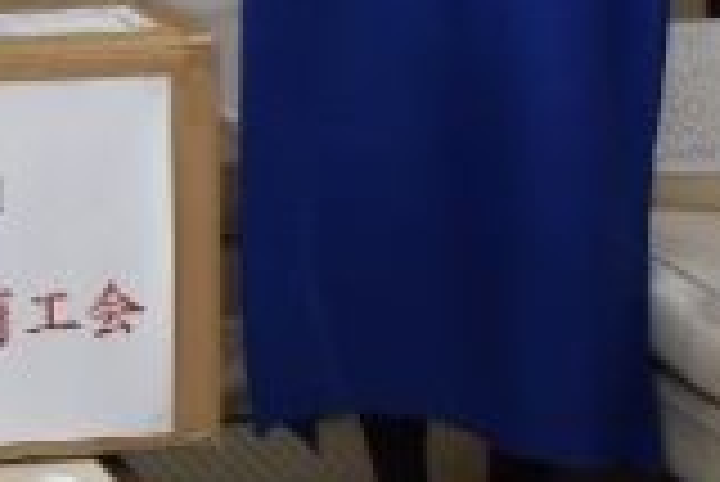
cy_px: -378
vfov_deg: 8.0
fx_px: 3311
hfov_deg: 11.6
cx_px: -508
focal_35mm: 165
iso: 400
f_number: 5.6
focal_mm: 23
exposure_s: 1/125
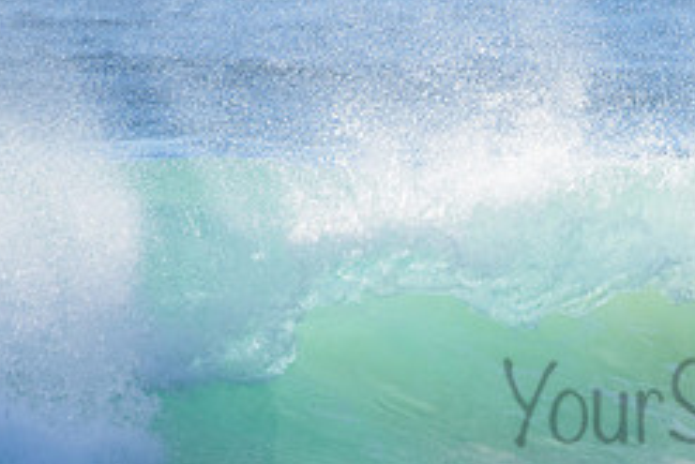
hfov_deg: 1.4
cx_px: 633
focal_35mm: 1439
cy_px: 277
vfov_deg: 1.0
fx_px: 27796
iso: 560
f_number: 5.6
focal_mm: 500
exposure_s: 1/2000
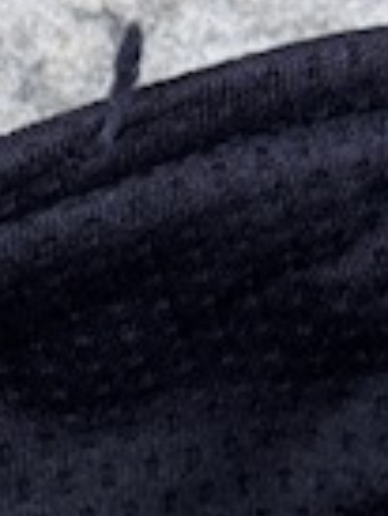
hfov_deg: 6.5
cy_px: 757
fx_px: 3342
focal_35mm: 224
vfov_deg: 8.6
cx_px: -245
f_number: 1.78
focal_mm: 6.76
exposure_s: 1/100
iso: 80
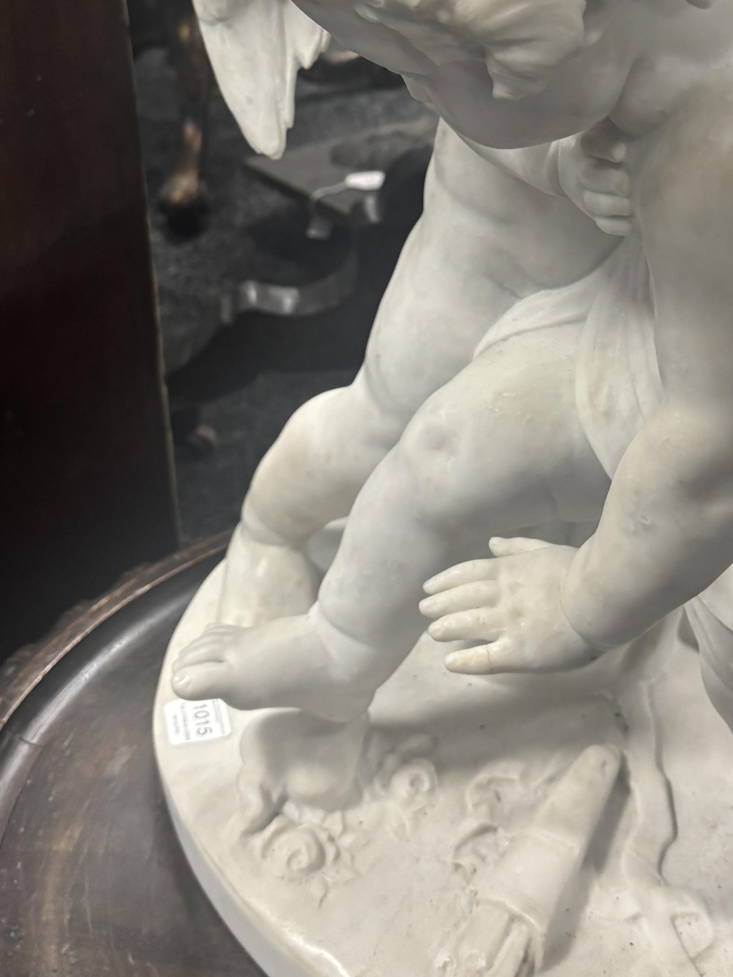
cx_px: 478
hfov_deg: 26.0
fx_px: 1581
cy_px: 217
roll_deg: -2.1
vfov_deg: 33.5
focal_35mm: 56
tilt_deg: -30.0
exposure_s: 1/50
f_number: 1.6
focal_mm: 5.96
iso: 160
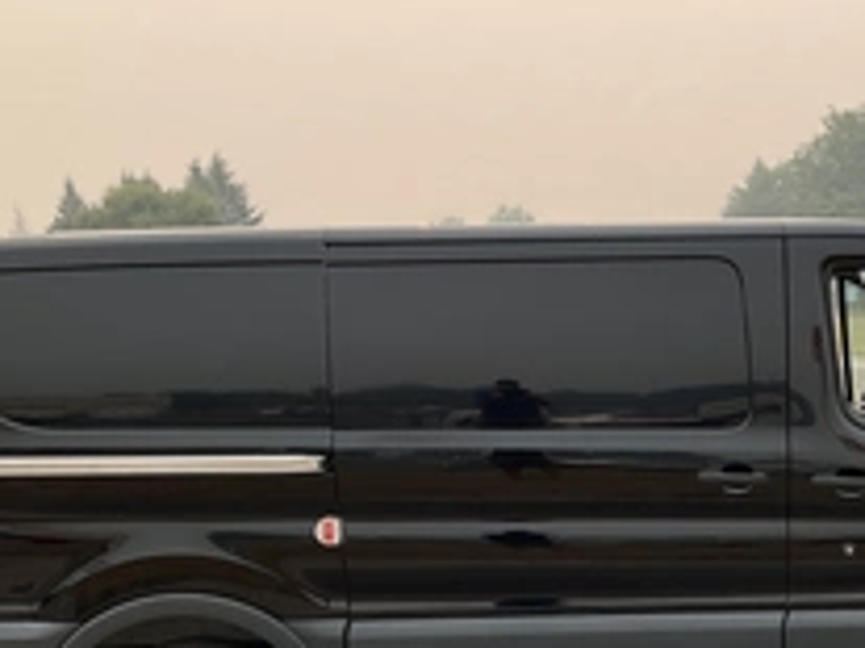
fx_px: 1399
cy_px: 535
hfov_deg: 33.7
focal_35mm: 56
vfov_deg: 25.5
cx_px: 652
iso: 25
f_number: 1.8
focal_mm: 3
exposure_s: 1/439
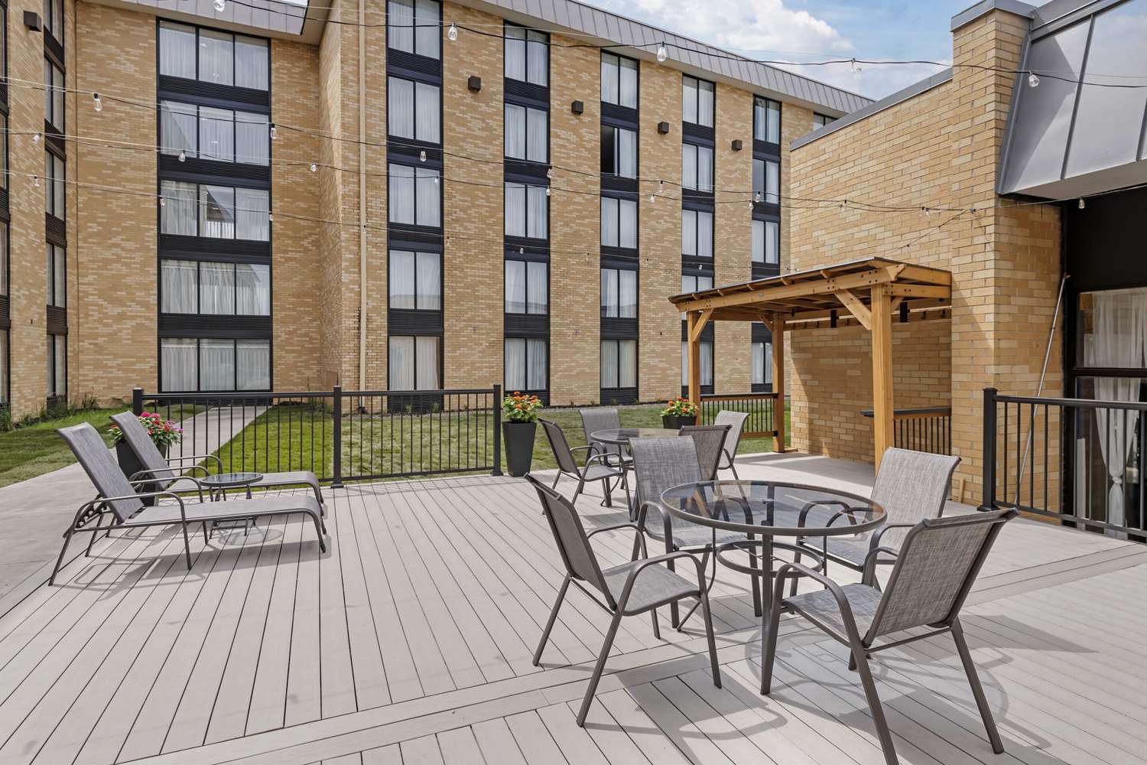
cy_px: 382
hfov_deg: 86.9
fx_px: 605
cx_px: 574
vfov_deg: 64.6
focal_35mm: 19
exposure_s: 1/2000
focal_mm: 19
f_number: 11
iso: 400
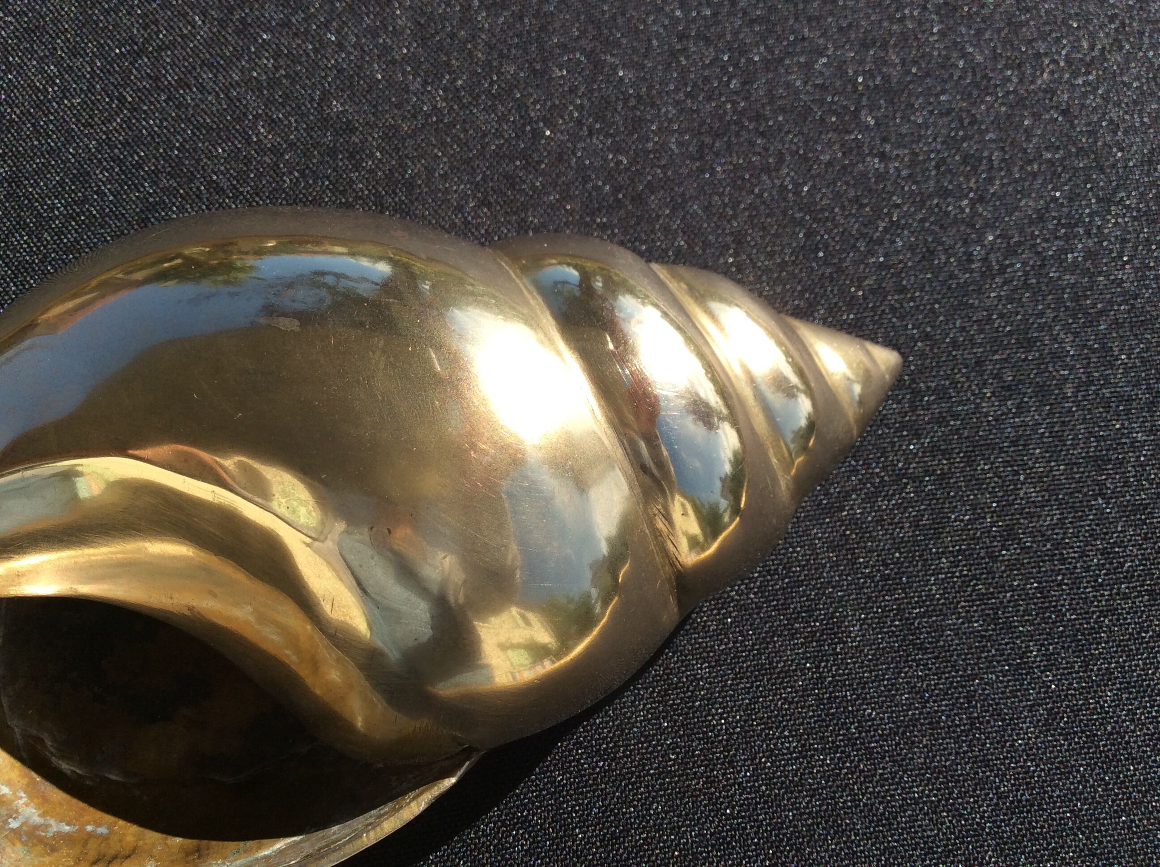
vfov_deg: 44.1
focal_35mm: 32
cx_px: 580
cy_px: 434
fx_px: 1071
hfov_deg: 56.9
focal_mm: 3.3
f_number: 2.4
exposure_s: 1/1121
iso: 32
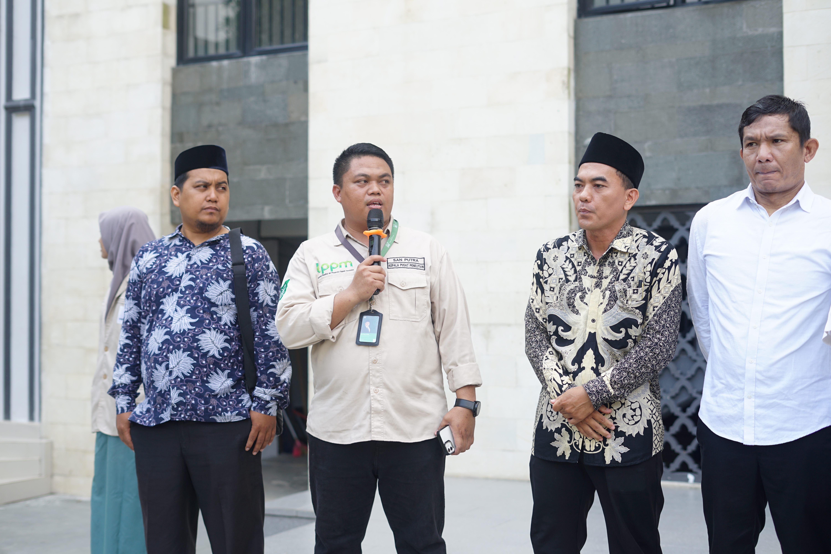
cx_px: 416
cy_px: 277
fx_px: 1154
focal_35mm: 50
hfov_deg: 39.6
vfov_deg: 27.0
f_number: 2.8
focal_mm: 50
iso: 100
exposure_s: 1/200
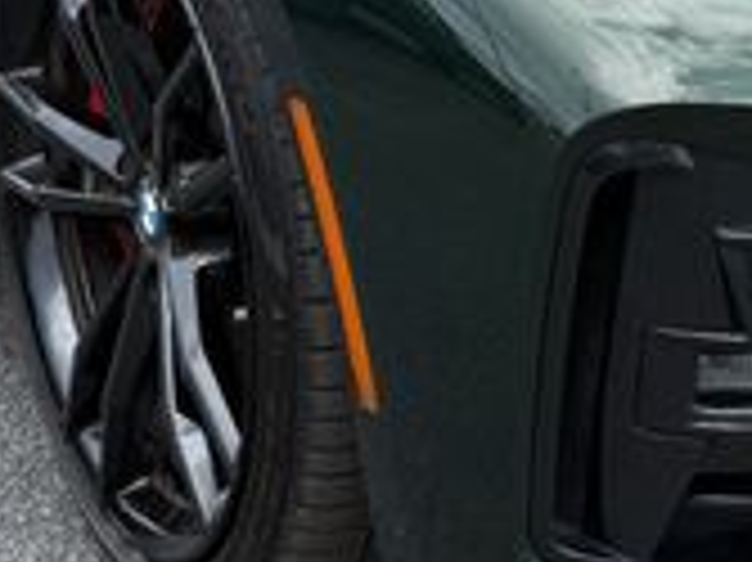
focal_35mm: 92
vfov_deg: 15.7
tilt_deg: -12.2
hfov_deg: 20.4
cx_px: 802
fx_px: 1997
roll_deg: -1.1
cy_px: -4
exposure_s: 1/1361
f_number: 1.78
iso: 80
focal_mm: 6.76
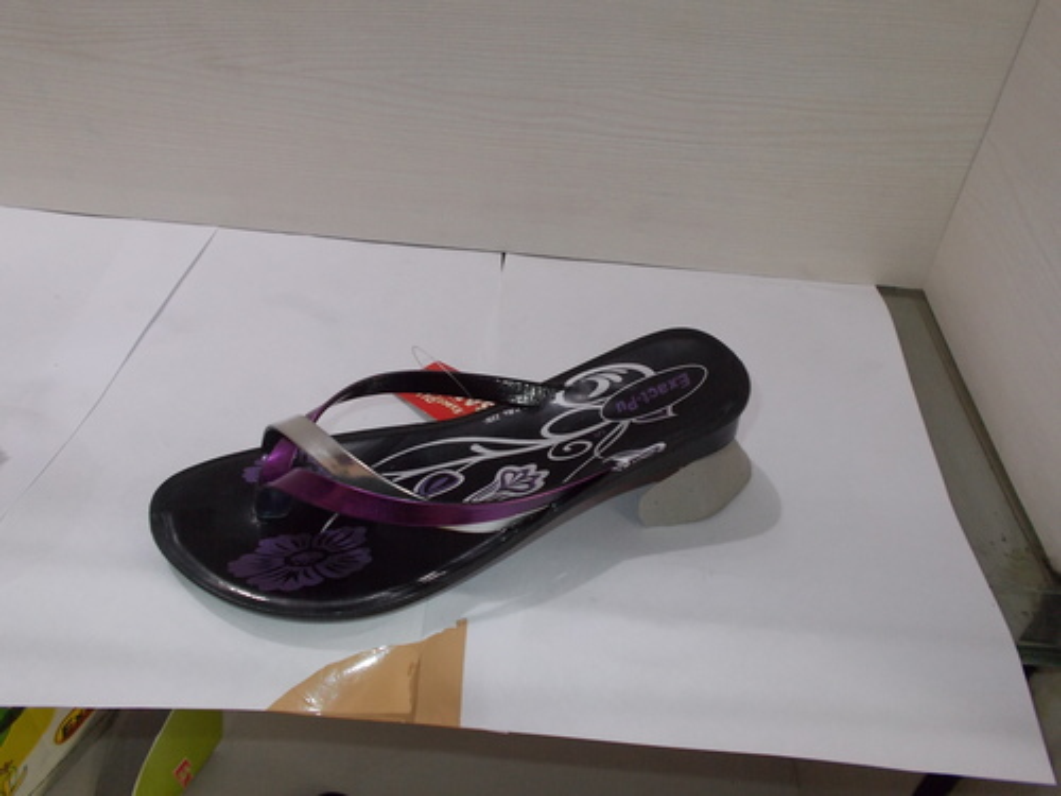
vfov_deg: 46.8
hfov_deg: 60.0
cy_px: 398
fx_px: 920
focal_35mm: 30
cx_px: 530
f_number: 3.4
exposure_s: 1/25
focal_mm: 5.3
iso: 200
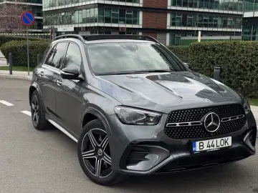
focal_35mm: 48
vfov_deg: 30.3
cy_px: 96
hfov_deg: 39.7
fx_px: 358
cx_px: 129
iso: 64
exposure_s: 1/1458
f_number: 1.78
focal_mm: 6.76
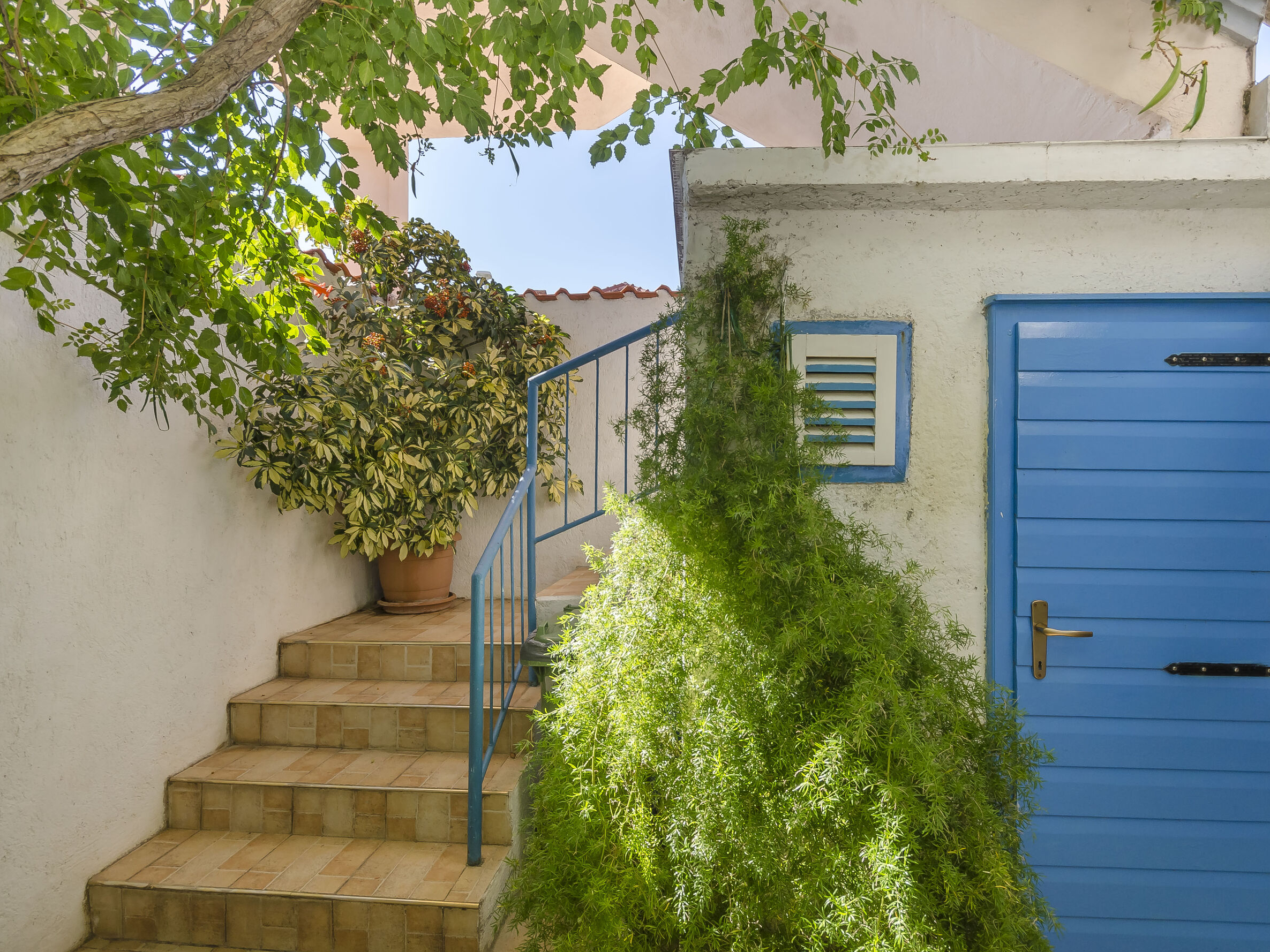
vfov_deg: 74.7
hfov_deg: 91.0
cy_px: 487
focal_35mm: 17
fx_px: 624
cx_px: 655
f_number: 8
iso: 100
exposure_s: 1/100
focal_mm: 10
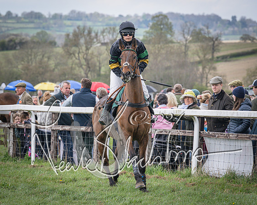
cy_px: 100
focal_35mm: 254
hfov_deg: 7.6
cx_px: 109
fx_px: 1929
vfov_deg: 6.1
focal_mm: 110
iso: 200
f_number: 4
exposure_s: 1/1000
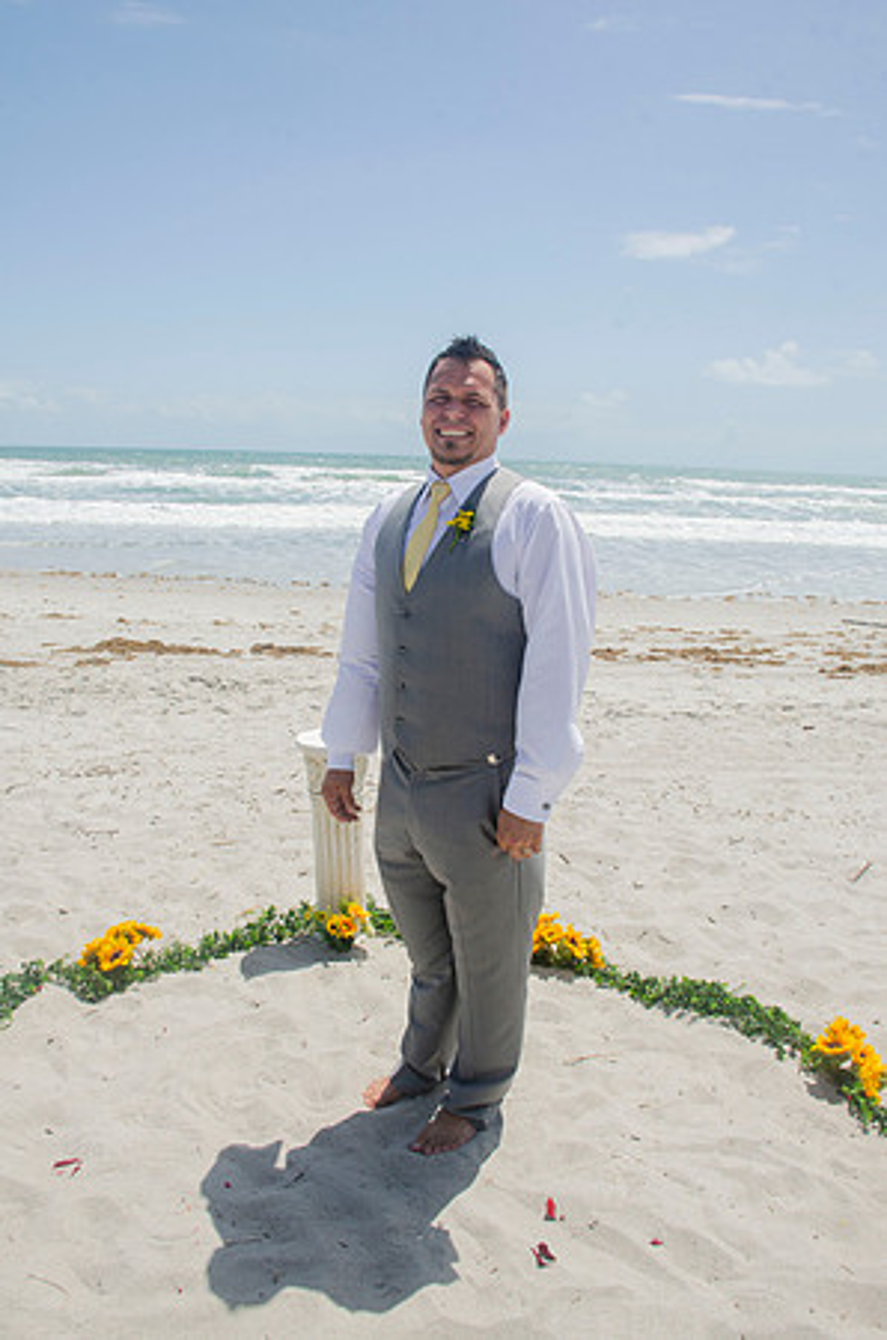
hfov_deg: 47.7
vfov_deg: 67.5
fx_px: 1002
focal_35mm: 27
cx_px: 444
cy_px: 670
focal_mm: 18
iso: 100
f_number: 11
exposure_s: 1/250
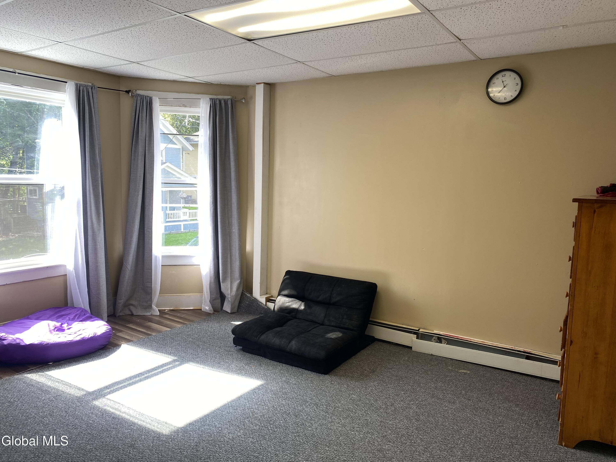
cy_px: 231
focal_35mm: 26
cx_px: 308
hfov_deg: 67.3
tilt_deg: -5.7
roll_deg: -2.0
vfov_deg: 53.1
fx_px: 463
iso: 32
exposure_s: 1/120
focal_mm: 4.25
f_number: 1.8
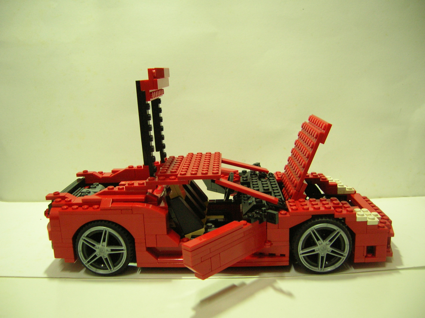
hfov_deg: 54.0
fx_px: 417
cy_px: 159
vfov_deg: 41.7
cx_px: 212
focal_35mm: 34
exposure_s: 1/3.9
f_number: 2.9
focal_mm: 5.7
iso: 124
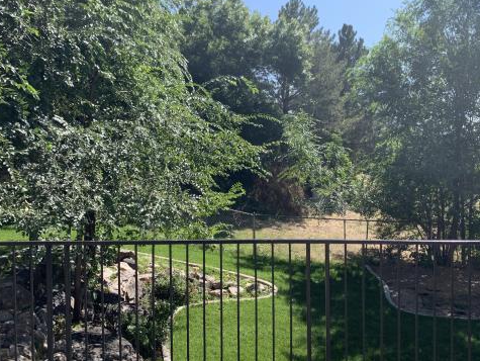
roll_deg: -0.2
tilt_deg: -1.4
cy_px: 170
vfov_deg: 40.7
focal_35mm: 35
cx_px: 262
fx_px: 486
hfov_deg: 52.5
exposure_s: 1/1054
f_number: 1.8
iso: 25
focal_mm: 4.25
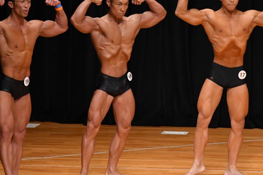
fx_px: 2754
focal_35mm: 377
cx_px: 174
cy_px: 86
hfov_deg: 5.5
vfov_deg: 3.6
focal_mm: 180
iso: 4000
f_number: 5.6
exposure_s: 1/400
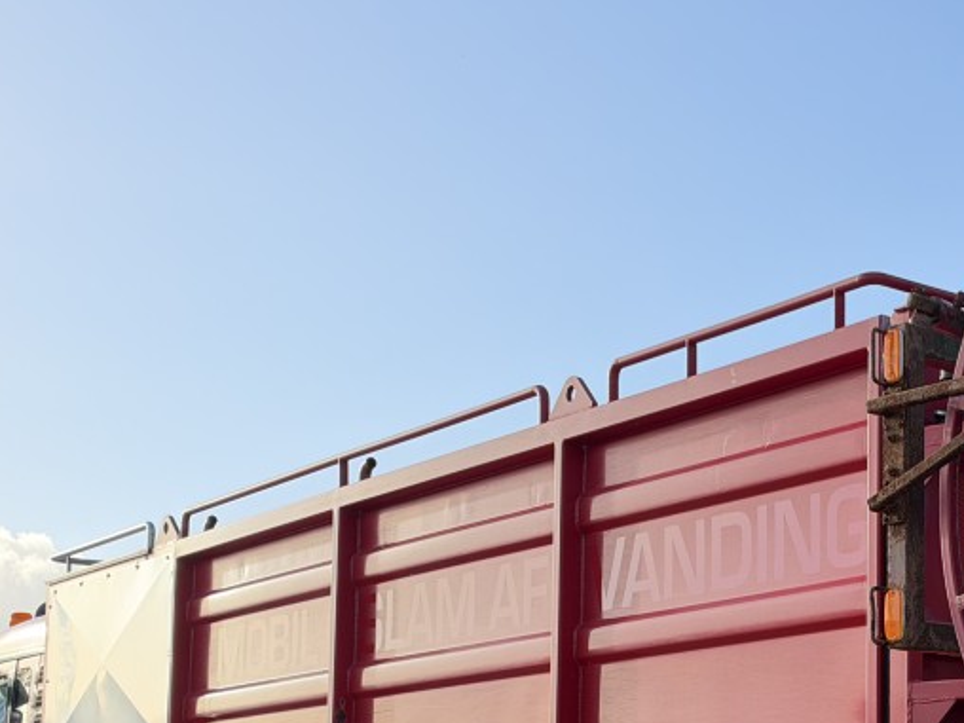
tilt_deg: +5.9
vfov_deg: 20.9
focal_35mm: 68
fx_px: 1894
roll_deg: -1.2
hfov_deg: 26.8
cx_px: 987
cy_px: 715
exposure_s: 1/549
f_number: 1.8
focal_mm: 6.93
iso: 100
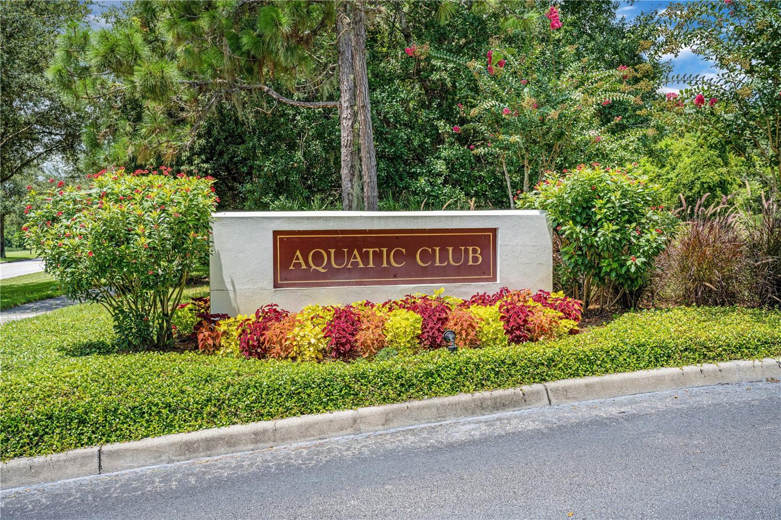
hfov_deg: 51.9
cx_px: 390
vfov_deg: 35.9
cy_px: 260
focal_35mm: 37
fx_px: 802
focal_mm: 37
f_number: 9
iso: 200
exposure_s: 1/250
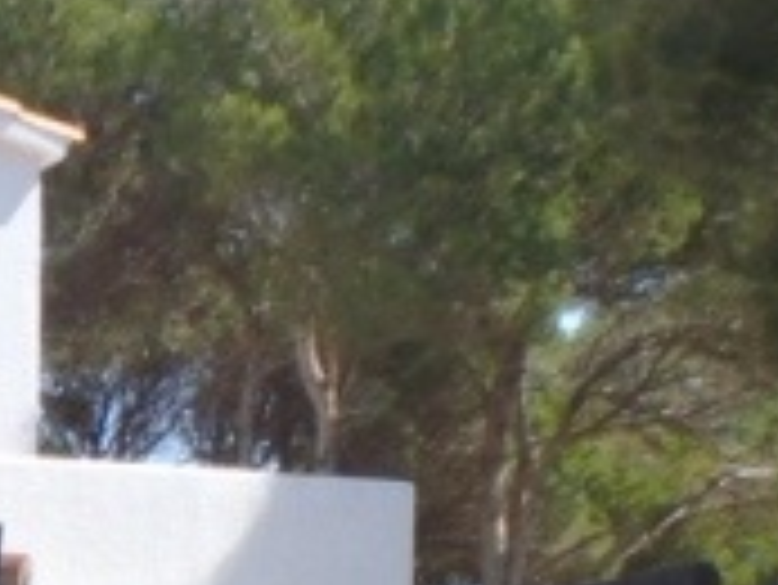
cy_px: 1400
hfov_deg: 11.0
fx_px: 3733
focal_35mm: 166
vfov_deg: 8.2
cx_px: -666
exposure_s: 1/320
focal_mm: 5
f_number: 3.9
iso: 80
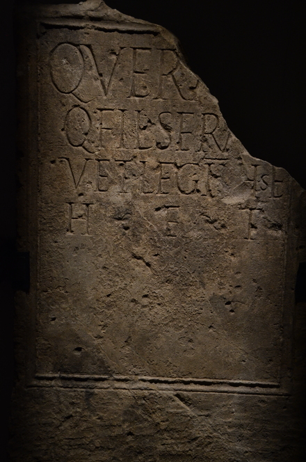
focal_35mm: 57
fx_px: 730
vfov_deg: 35.1
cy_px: 231
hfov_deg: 23.7
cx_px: 153
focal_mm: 38
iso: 1600
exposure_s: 1/100
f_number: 4.8
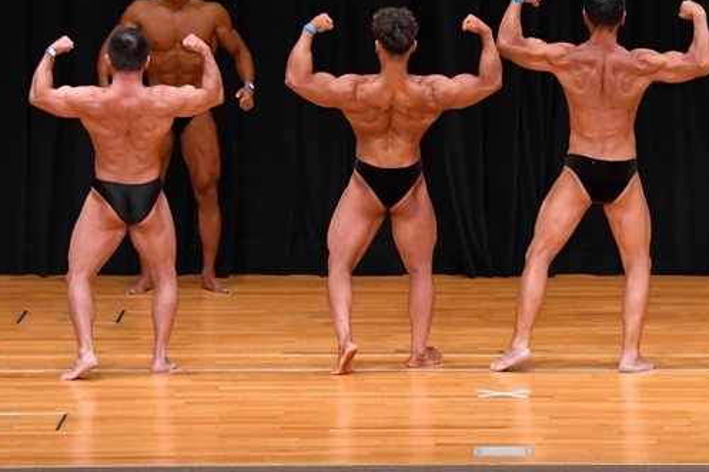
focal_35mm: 245
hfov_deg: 8.4
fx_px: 4823
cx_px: 517
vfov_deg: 5.6
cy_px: 155
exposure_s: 1/400
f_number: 5.6
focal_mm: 105
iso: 3200
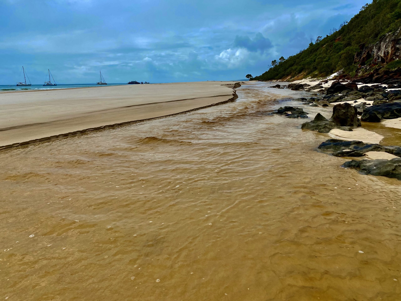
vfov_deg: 53.1
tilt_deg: -12.4
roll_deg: +1.1
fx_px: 301
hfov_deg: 67.3
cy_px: 150
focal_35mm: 26
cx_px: 200
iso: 32
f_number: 1.8
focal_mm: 4.25
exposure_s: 1/3125
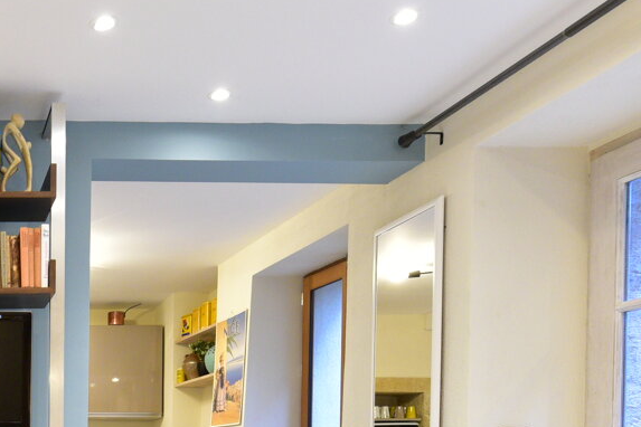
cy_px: 477
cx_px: -70
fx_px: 783
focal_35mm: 44
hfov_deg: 37.1
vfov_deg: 27.7
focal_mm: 14
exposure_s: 1/25
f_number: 5.6
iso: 1600
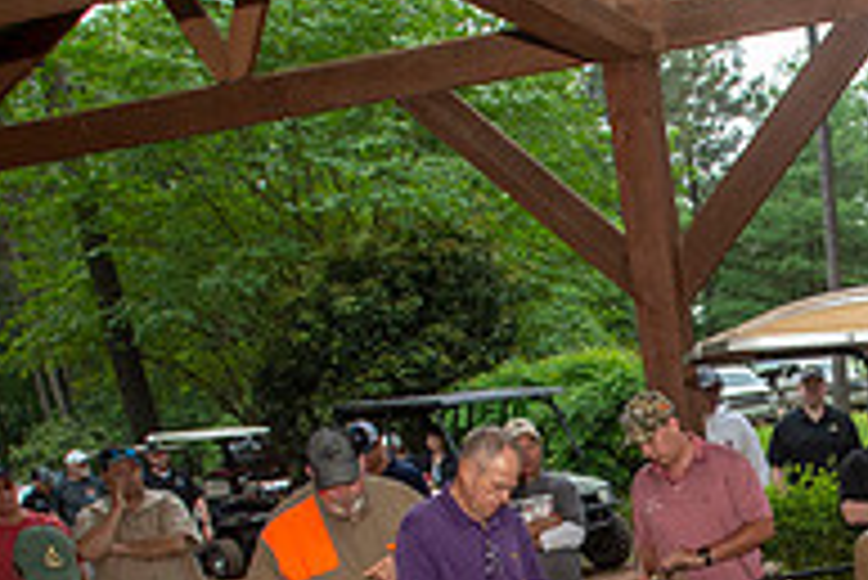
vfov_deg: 24.4
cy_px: 670
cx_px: 895
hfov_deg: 34.8
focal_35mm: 51
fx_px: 1231
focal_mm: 17
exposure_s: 1/100
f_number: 5
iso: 800
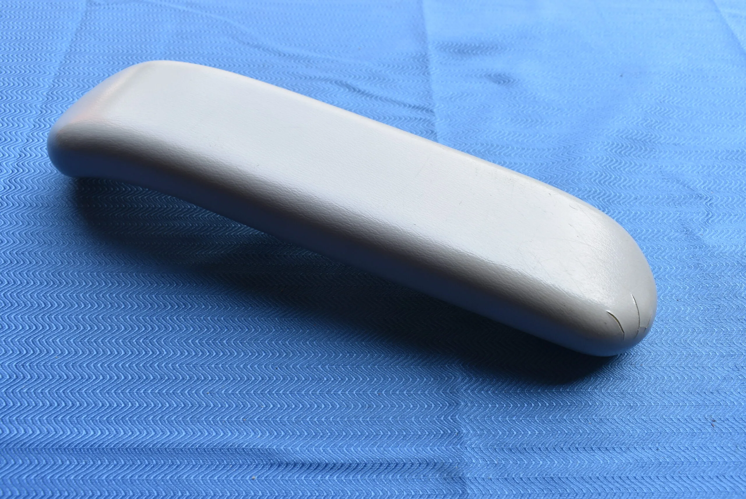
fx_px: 622
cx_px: 373
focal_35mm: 30
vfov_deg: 43.7
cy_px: 250
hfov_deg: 61.9
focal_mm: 20
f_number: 8
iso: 160
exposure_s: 1/60
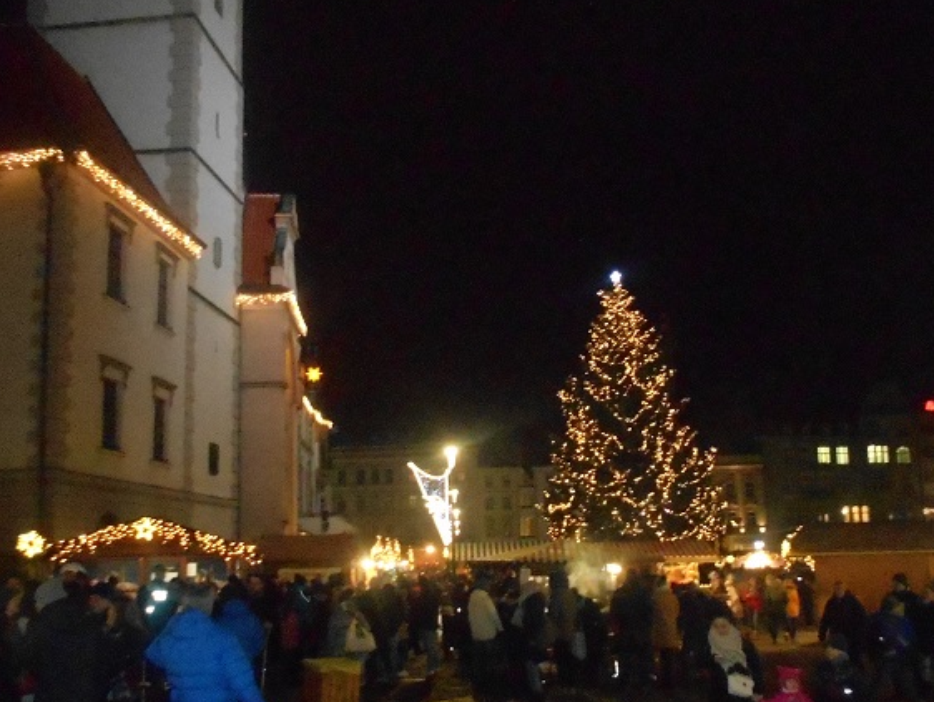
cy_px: 424
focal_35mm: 37
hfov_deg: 50.1
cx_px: 479
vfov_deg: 38.5
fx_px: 999
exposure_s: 1/25
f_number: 3.2
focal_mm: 4.6
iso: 1600
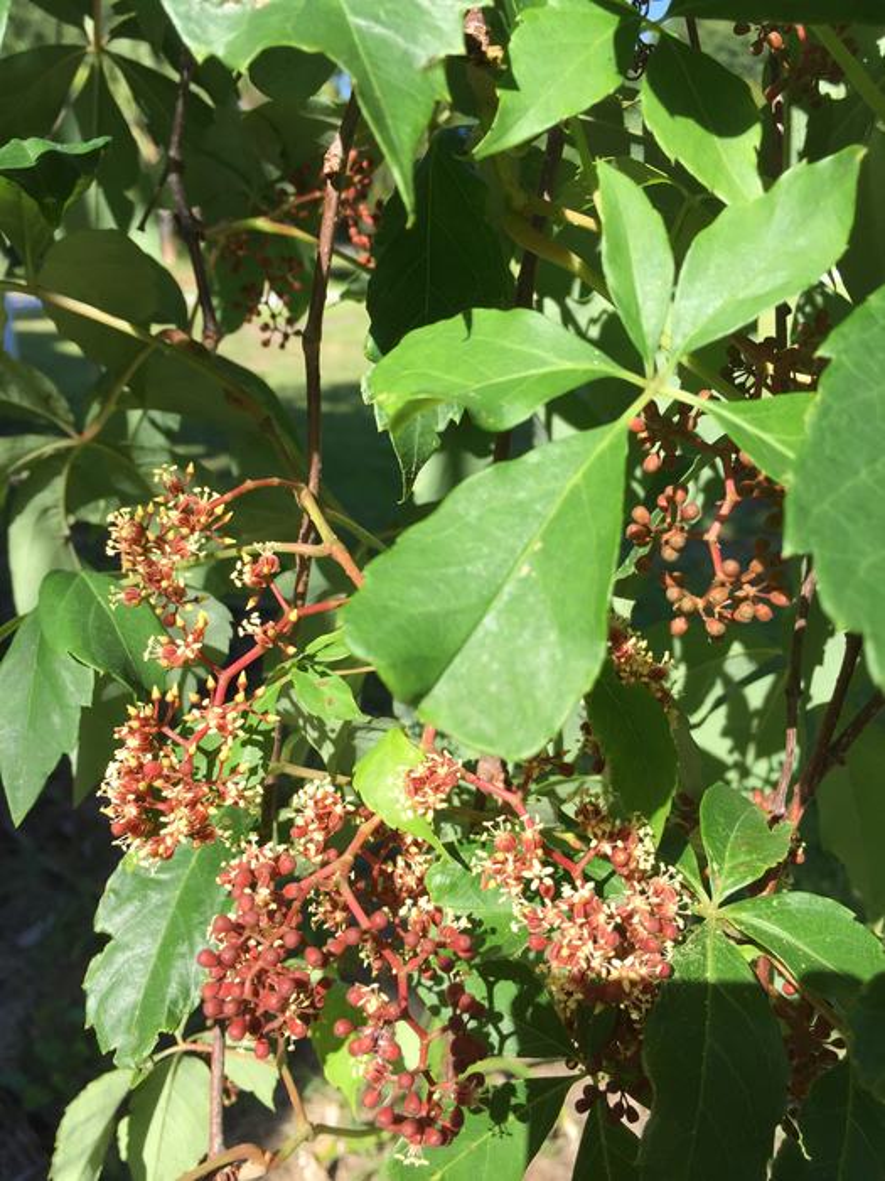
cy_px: 590
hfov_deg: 48.2
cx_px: 442
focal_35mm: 29
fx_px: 989
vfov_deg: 61.7
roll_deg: +1.3
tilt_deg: -19.5
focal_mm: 4.15
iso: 32
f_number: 2.2
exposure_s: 1/732
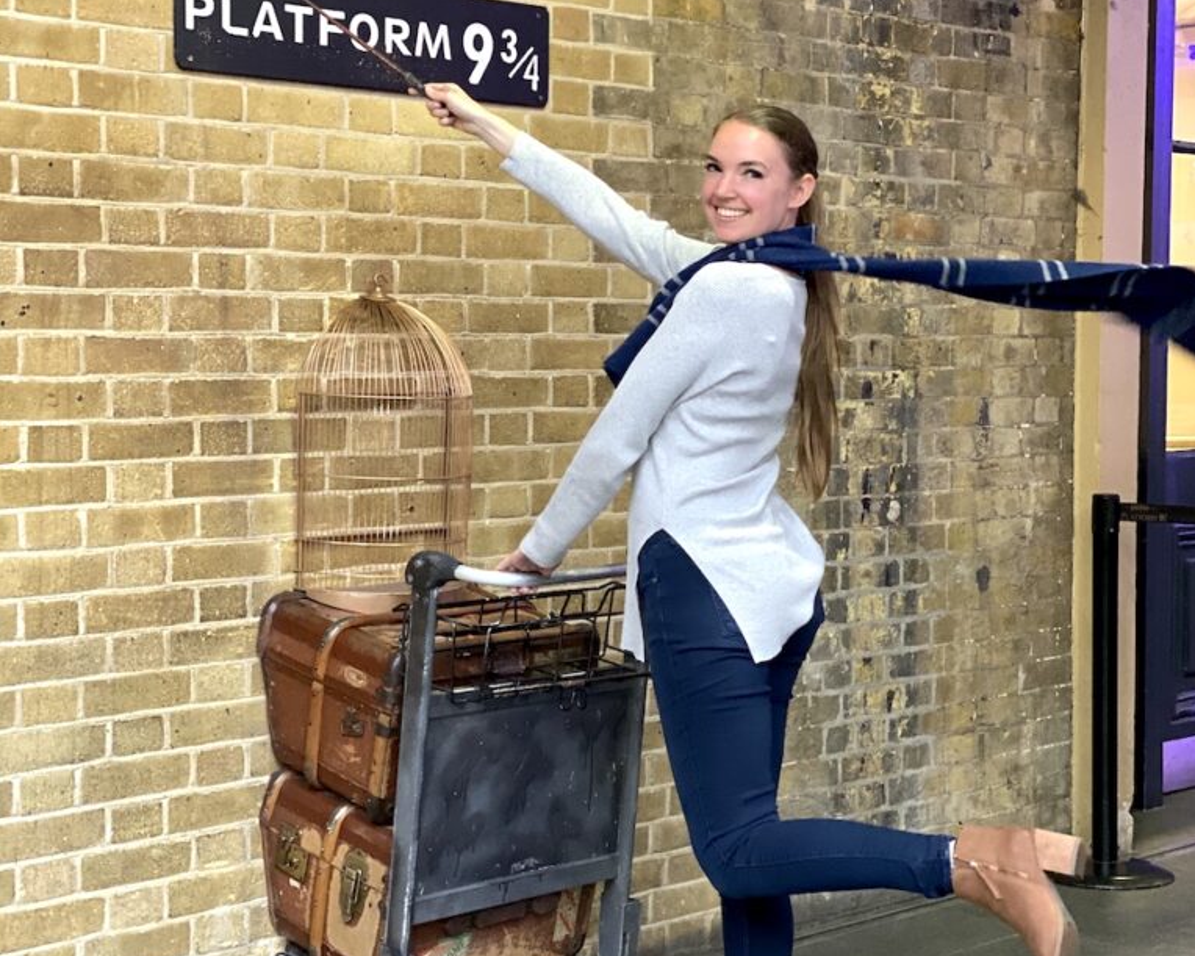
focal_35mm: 68
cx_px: 599
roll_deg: -0.4
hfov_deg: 27.9
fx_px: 2405
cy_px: 471
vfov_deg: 22.5
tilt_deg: -2.1
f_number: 2
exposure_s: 1/50
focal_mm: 6
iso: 400
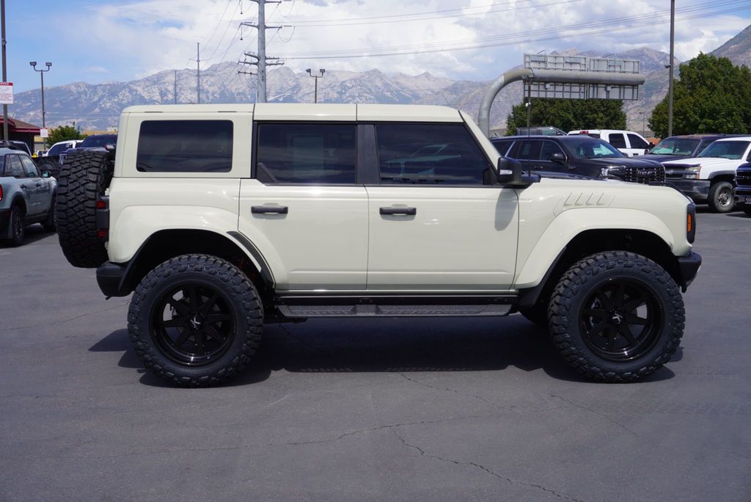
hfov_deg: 43.6
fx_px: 939
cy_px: 251
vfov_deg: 29.9
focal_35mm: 45
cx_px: 376
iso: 100
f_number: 11
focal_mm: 30
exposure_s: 1/160
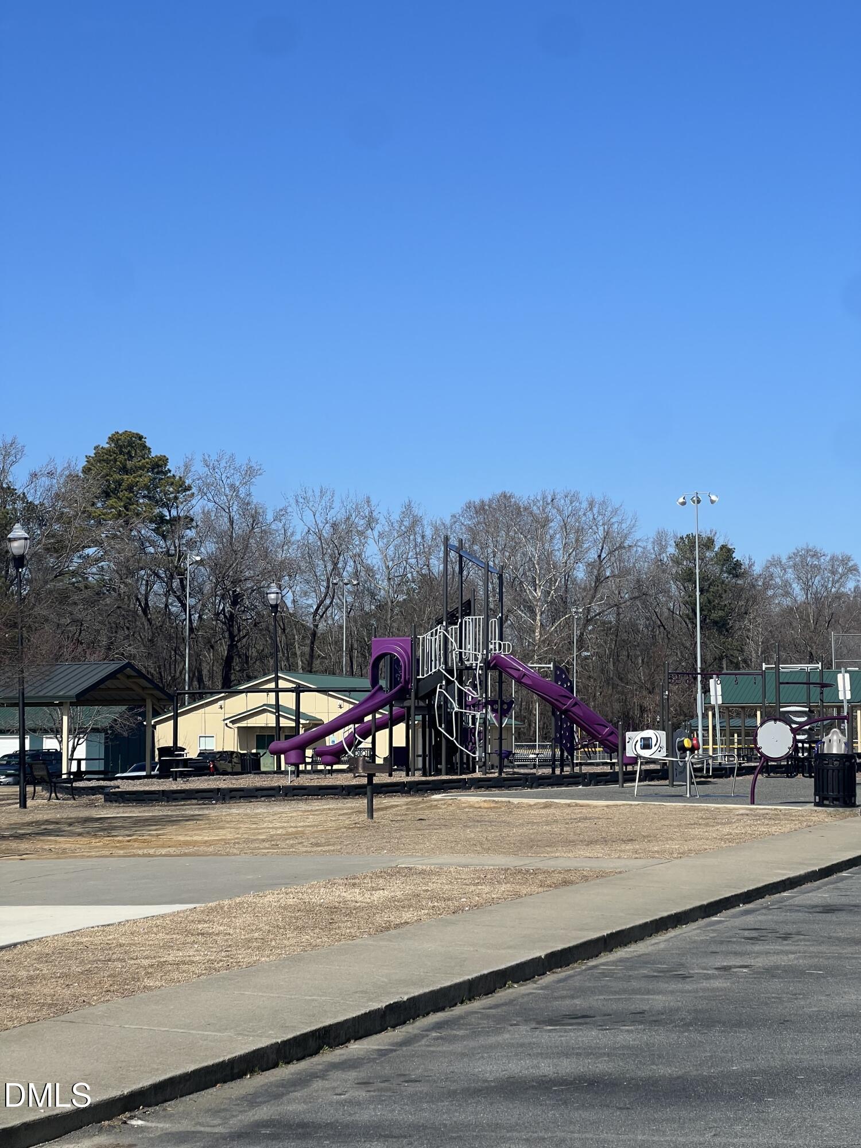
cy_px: 574
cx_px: 430
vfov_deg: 25.3
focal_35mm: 77
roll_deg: -0.4
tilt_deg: +5.1
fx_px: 2554
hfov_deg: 19.1
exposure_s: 1/1074
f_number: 2.8
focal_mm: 9
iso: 32
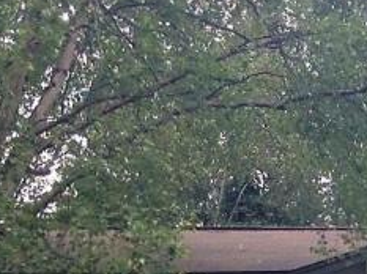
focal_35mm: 154
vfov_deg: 9.3
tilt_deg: +5.0
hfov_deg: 12.2
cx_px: 573
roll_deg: -0.5
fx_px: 1630
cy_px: 434
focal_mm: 4.28
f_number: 2.4
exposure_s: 1/373
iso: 50
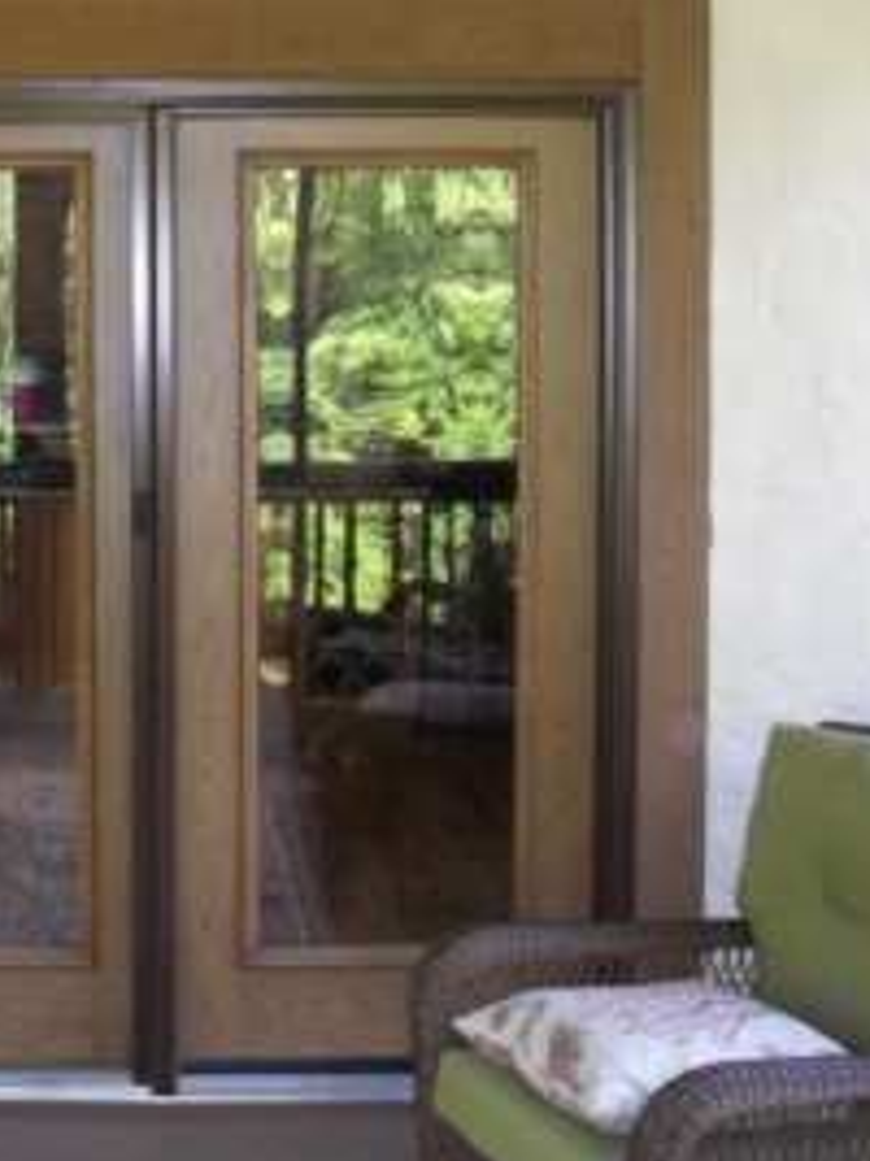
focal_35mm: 63
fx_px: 2113
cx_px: 109
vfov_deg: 30.4
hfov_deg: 22.8
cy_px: 339
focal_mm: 6.3
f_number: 3.2
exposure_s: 1/45
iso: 200
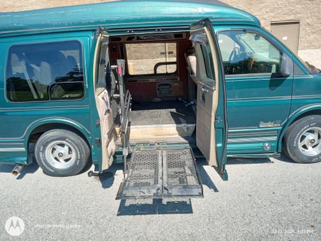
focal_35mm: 28
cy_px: 120
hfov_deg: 63.4
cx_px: 160
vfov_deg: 49.7
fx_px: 260
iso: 104
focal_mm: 3.71
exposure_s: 1/769
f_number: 2.2
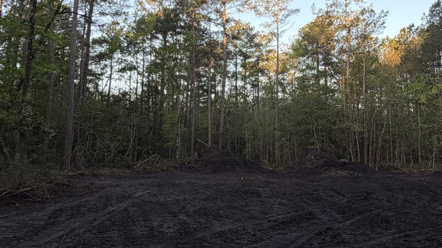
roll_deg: -0.4
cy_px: 75
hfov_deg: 52.4
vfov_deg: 30.9
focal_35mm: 38
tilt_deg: +11.0
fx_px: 445
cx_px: 264
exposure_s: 1/174
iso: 40
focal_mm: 2.22
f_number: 2.2
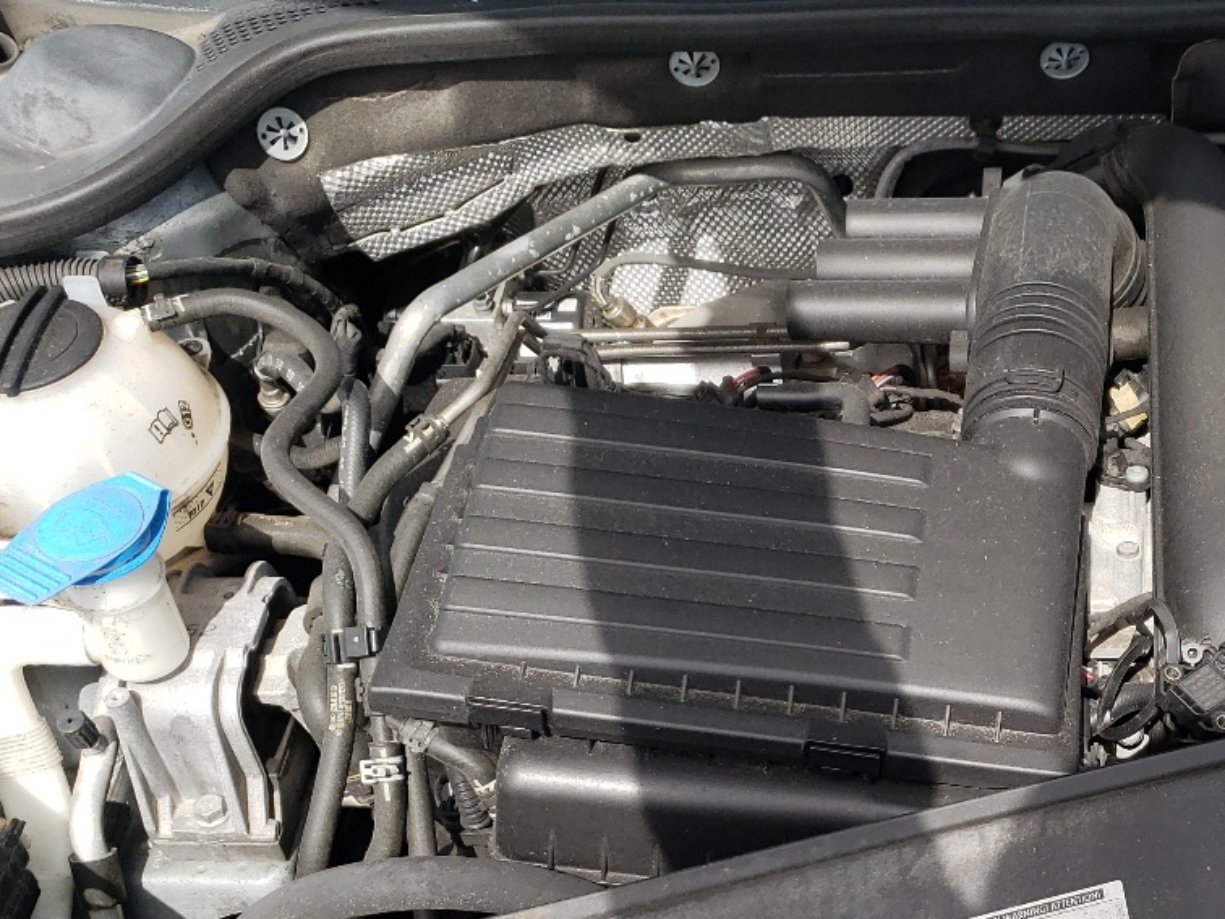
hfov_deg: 33.8
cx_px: 1001
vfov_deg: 25.7
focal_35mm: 55
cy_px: 840
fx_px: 1946
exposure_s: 1/1429
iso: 50
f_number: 1.5
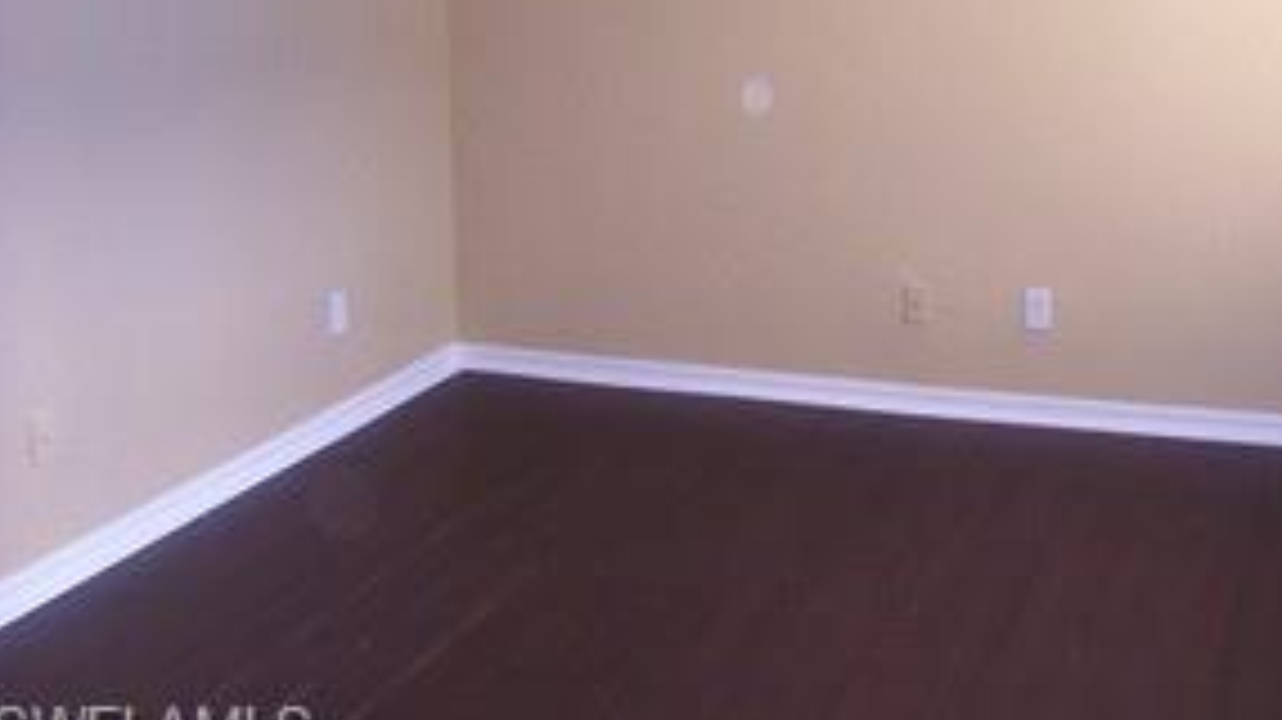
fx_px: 1767
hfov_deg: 39.3
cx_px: 882
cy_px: 99
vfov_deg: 22.6
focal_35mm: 52
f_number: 2.7
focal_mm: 5.6
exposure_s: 1/60
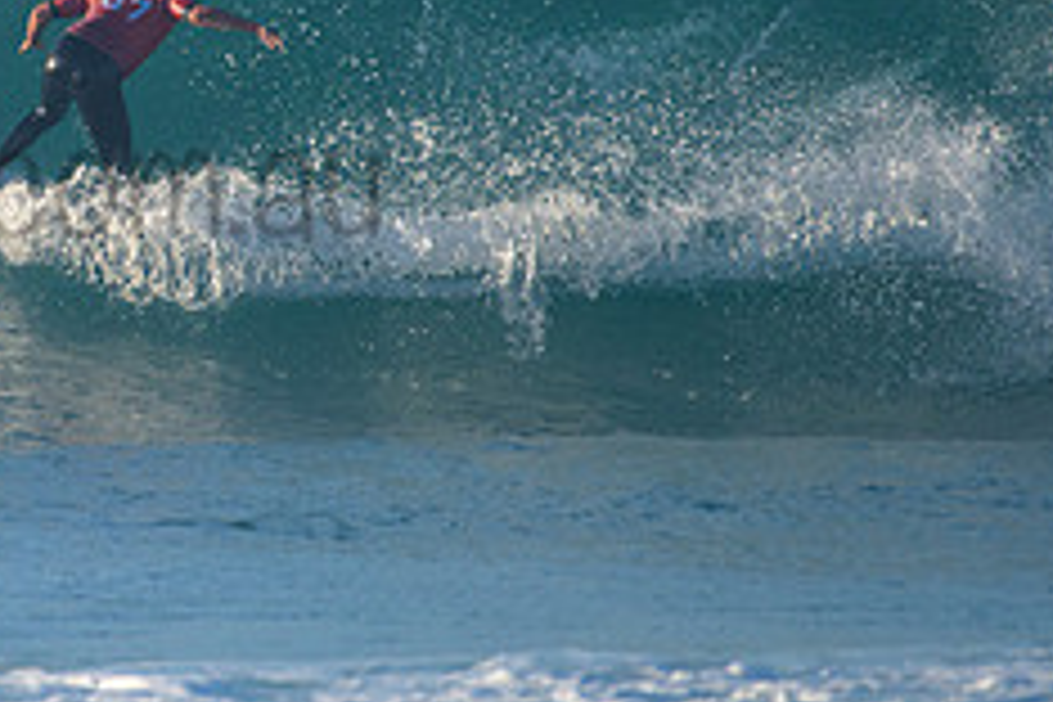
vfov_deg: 1.0
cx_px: -91
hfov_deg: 1.5
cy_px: 91
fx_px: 39163
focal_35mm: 1339
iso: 450
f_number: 5.6
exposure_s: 1/2000
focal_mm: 500
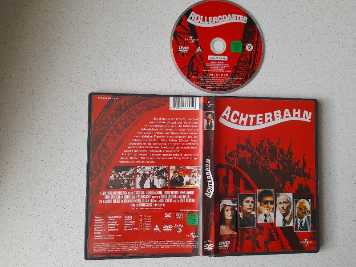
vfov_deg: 54.9
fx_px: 257
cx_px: 178
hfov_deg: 69.4
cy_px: 134
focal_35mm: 25
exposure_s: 1/40
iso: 320
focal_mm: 4.6
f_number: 2
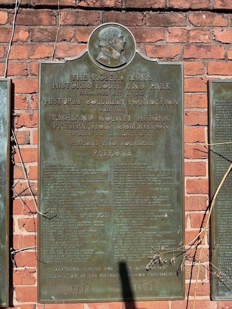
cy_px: 154
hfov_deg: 56.8
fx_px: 214
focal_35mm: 24
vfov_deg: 71.6
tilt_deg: +3.1
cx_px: 116
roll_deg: -0.1
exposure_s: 1/2801
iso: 80
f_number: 1.78
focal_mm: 6.76
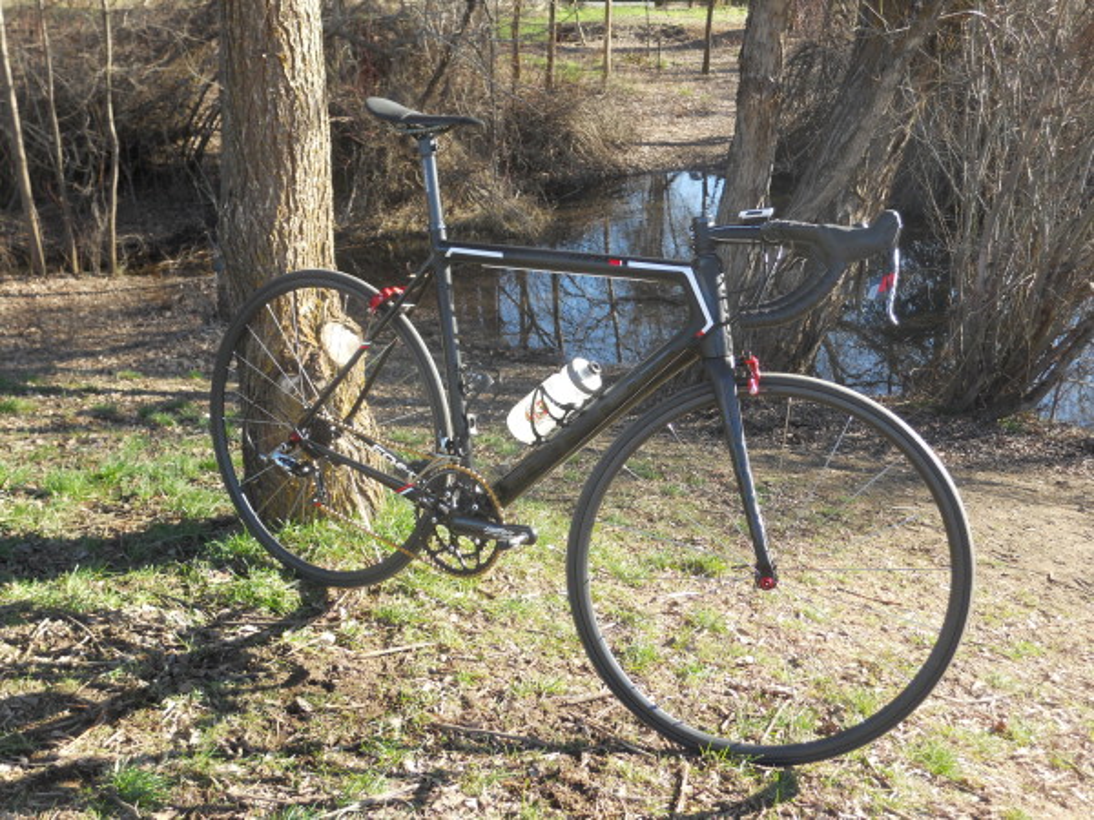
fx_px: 1138
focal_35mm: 36
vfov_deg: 39.7
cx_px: 547
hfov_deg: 51.4
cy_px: 410
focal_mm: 6.4
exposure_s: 1/250
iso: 125
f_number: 3
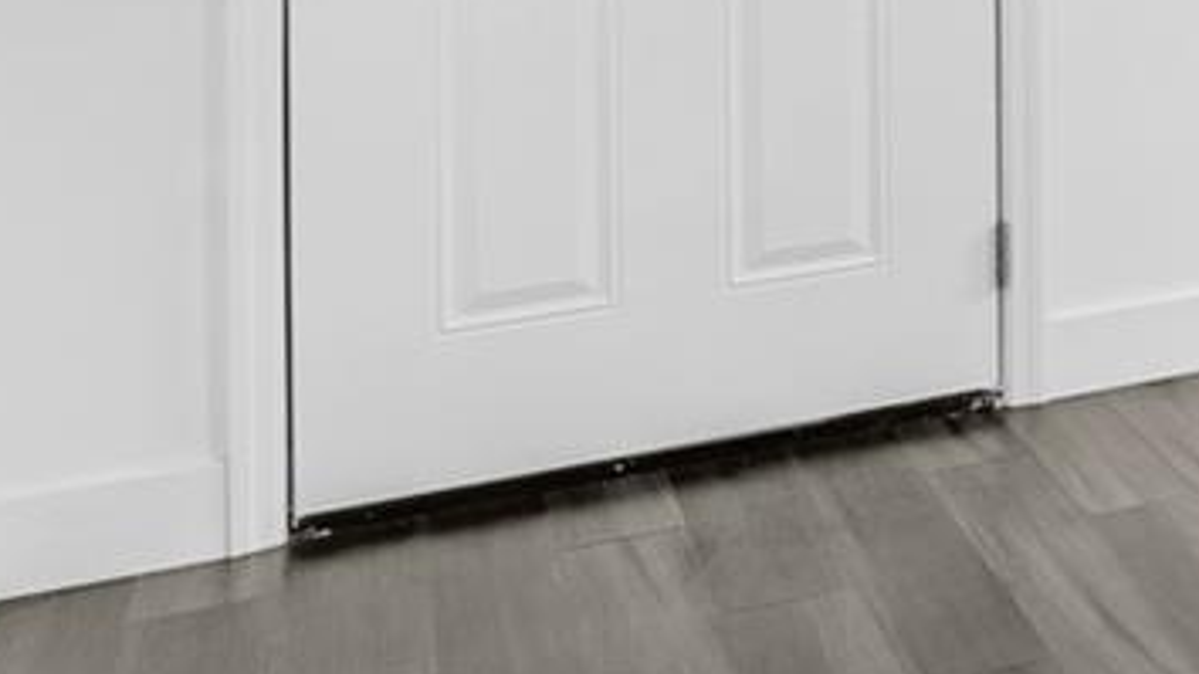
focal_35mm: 71
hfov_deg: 20.1
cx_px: 2229
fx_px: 2257
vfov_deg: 15.5
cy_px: -383
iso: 100
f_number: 7.1
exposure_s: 1/1.67
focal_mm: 10
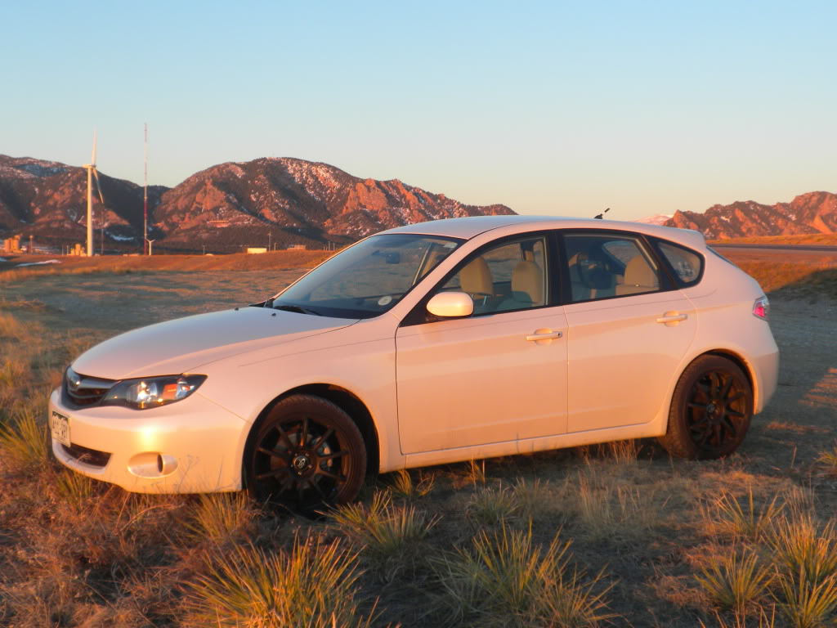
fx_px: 1257
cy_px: 314
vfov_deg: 28.0
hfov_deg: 36.8
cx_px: 418
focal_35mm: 52
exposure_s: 1/61
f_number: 4.3
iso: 90
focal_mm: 9.1
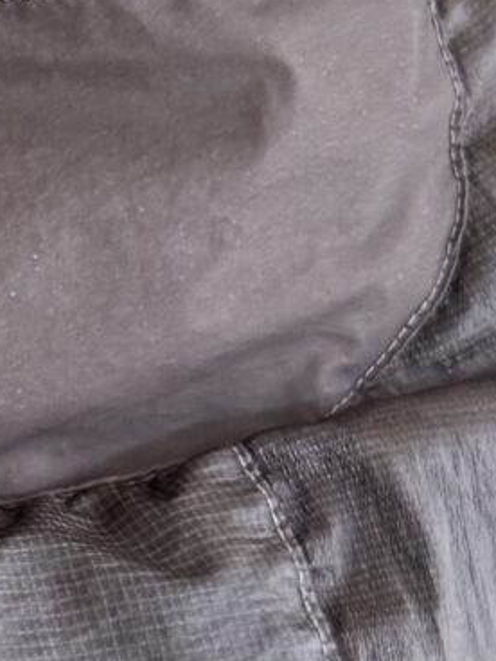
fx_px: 3191
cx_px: -455
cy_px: 22
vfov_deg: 11.7
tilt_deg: -11.8
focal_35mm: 167
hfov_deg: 8.5
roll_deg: +0.3
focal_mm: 6.76
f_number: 1.78
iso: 200
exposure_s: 1/106
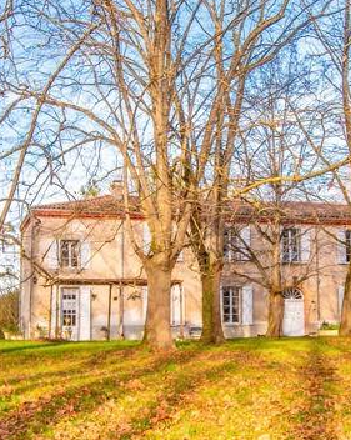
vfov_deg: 29.6
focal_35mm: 64
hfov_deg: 23.8
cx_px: 204
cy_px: 204
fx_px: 832
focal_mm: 20
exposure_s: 1/320
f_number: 5.6
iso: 400
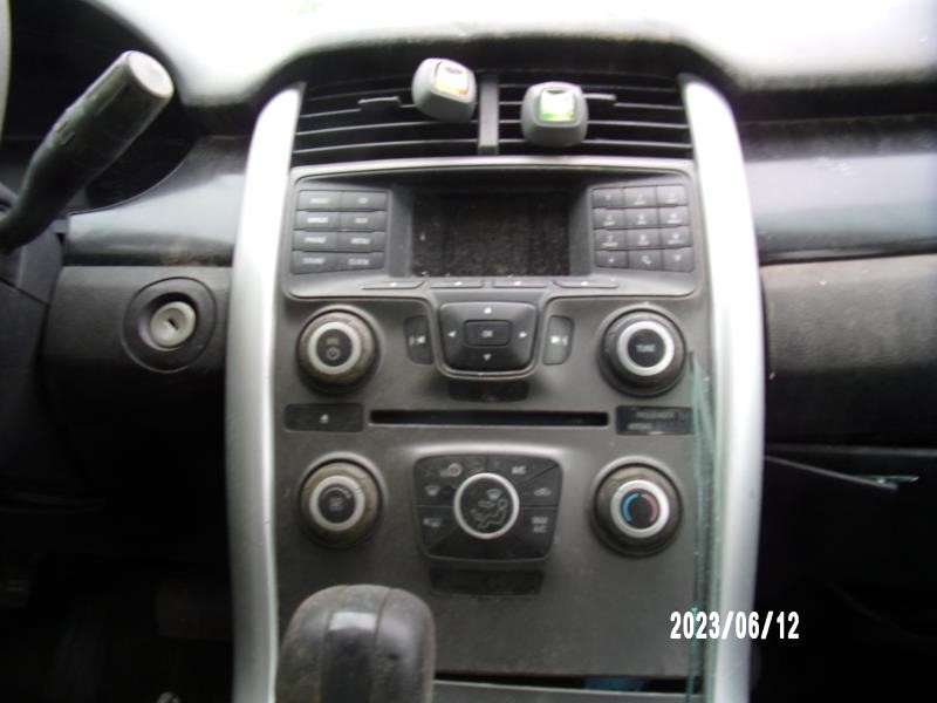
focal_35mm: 24
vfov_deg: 56.8
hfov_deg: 71.6
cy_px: 352
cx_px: 468
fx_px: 650
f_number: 3.3
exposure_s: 1/34
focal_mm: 4.3
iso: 104
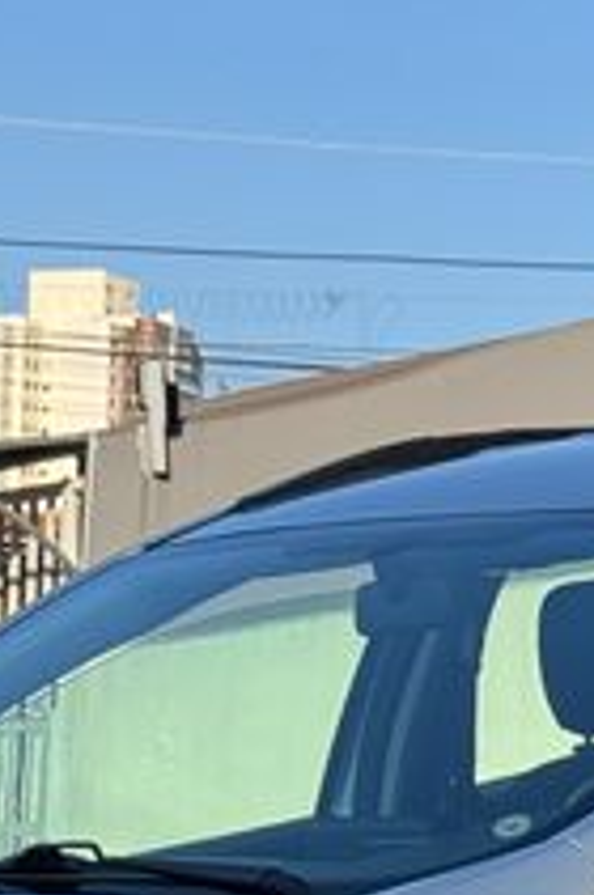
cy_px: 1133
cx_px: 467
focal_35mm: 192
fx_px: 4767
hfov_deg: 7.1
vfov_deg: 10.5
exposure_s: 1/1923
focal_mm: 6.76
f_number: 1.78
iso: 64
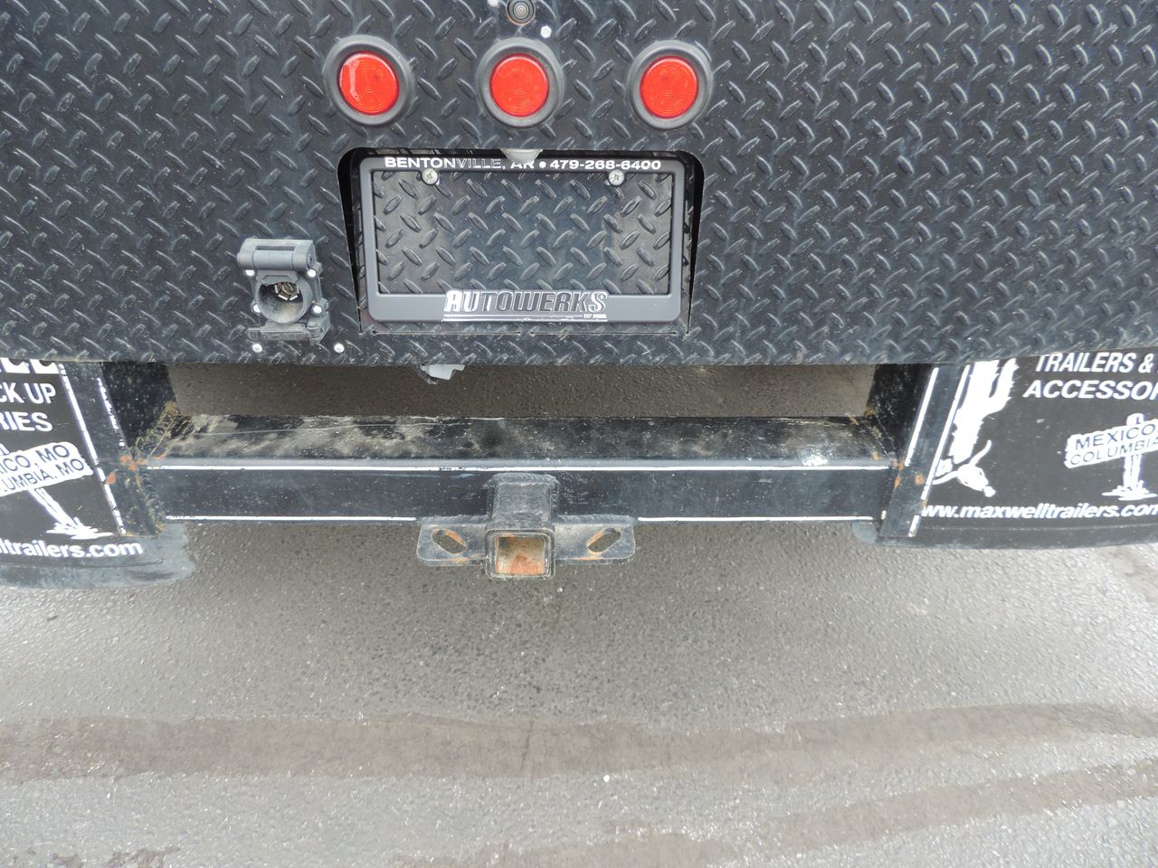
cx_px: 579
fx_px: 803
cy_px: 434
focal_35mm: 24
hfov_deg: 71.6
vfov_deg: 56.8
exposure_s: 1/50
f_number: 3
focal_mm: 4.3
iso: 80
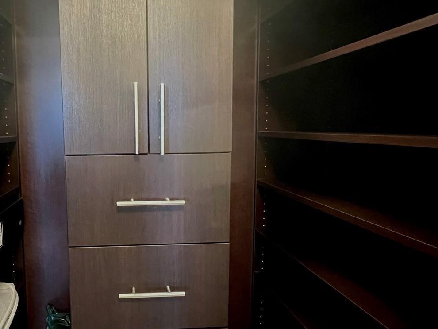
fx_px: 266
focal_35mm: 21
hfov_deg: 75.5
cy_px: 151
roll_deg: +0.6
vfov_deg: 63.4
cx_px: 133
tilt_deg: -5.3
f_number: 1.8
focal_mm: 1.57
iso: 1000
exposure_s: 1/40
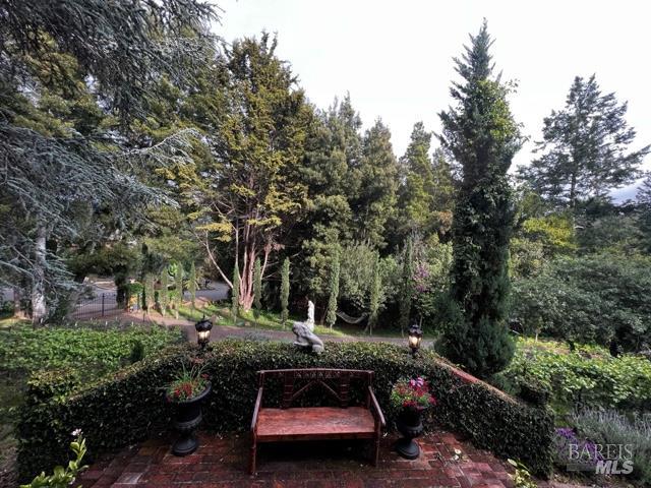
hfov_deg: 106.2
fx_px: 244
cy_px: 244
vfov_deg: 89.9
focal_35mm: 13
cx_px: 326
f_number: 1.8
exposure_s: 1/99
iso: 32
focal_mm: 1.57
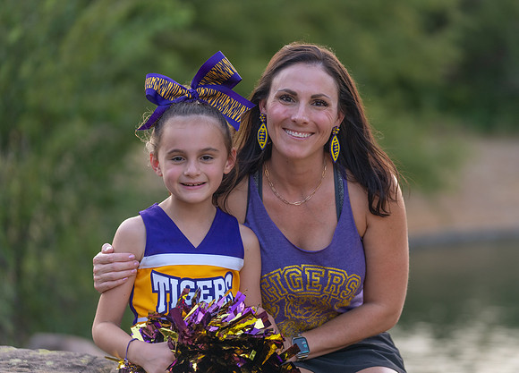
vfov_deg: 9.8
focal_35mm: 147
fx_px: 2169
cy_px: 167
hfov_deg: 13.6
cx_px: 309
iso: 400
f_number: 2.8
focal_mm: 124
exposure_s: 1/320
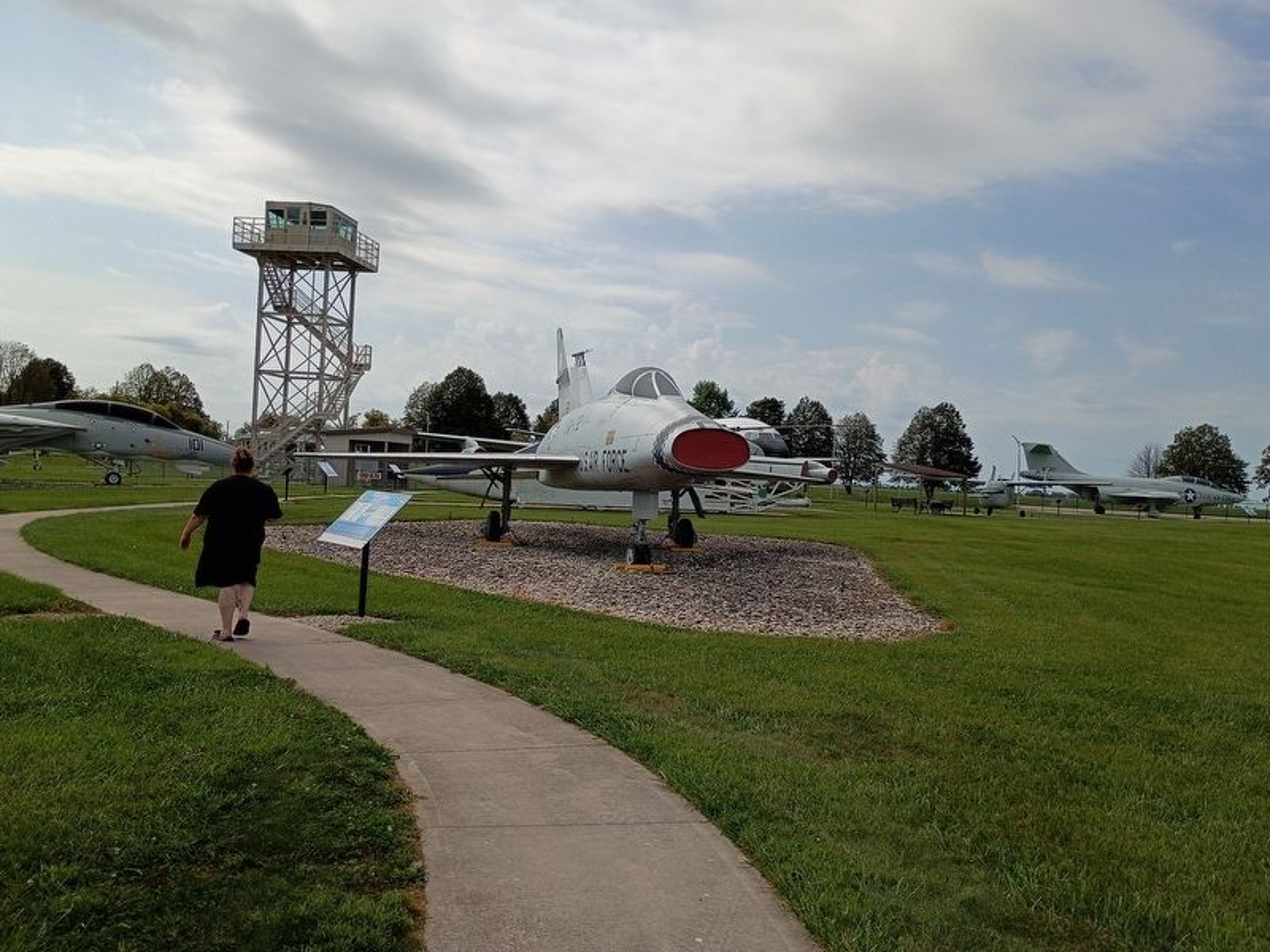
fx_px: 1064
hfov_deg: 61.7
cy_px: 476
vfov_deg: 48.2
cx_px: 635
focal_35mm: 29
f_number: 1.8
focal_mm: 4.27
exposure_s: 1/2674
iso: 107
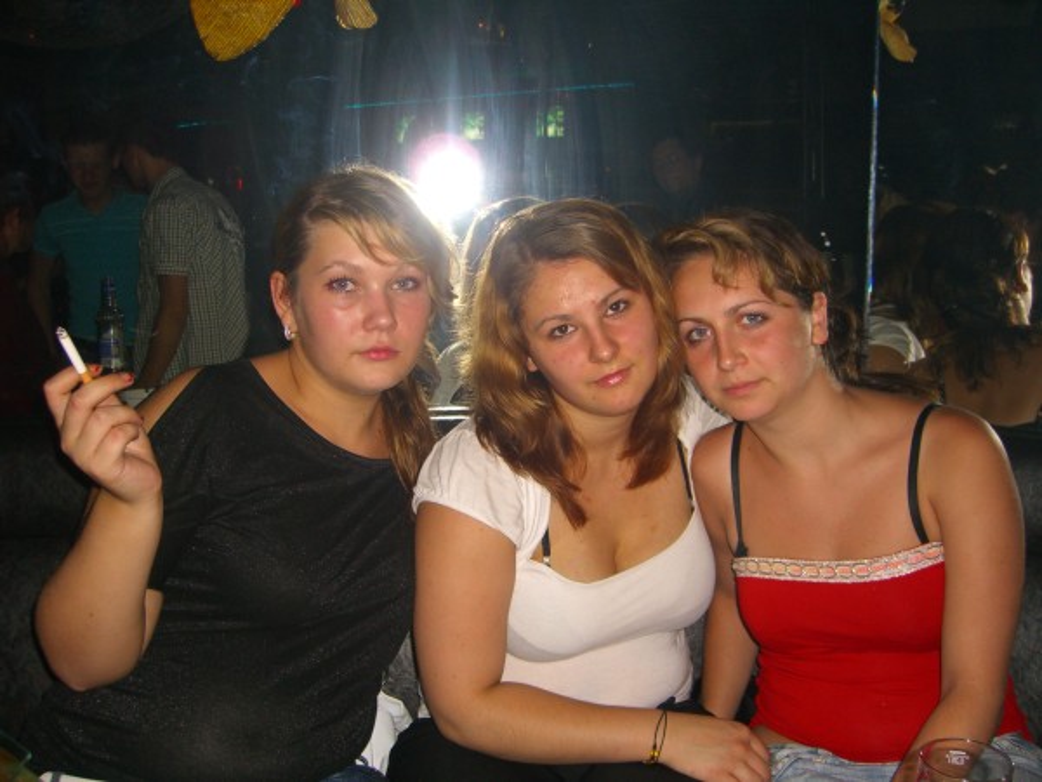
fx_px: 1144
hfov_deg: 49.0
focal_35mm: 38
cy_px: 391
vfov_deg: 37.7
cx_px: 521
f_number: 2.8
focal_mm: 7.9
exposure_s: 1/60
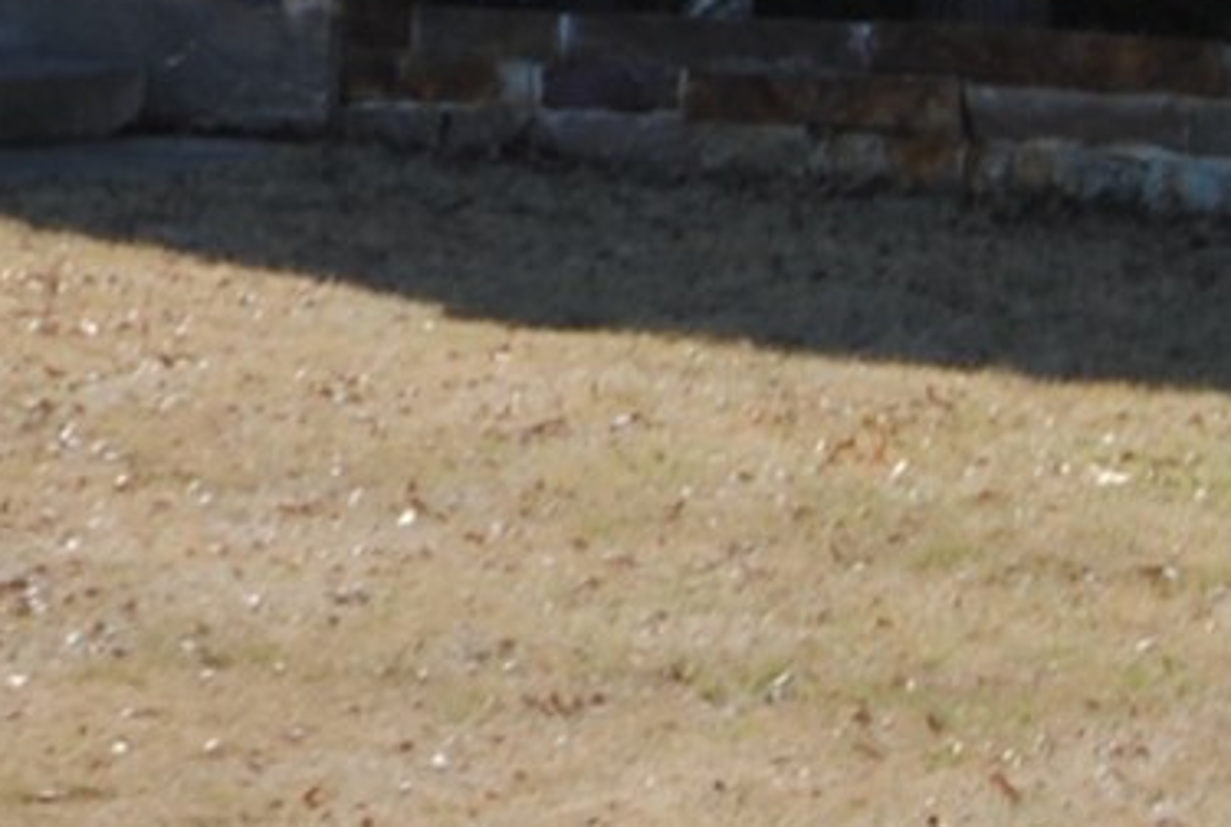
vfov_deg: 7.8
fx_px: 5930
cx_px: -827
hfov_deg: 11.2
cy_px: -450
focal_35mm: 173
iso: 100
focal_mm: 20
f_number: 7.1
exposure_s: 1/200
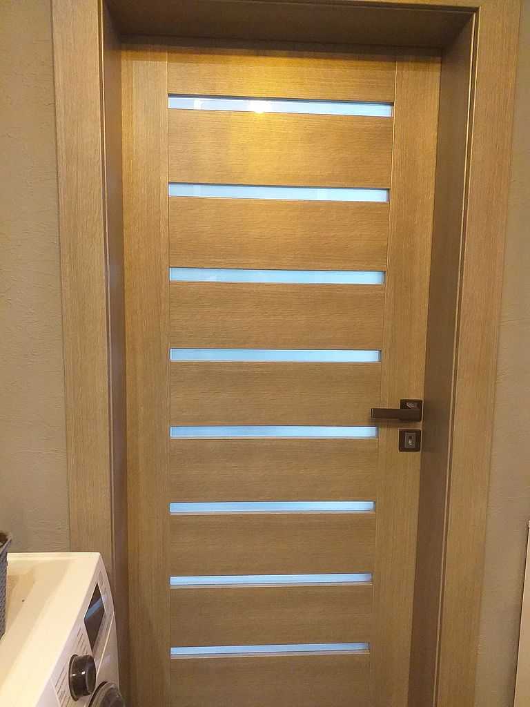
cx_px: 265
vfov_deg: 67.3
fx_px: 531
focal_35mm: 26
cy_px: 354
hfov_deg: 53.1
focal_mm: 3.6
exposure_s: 1/25
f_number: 1.9
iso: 320
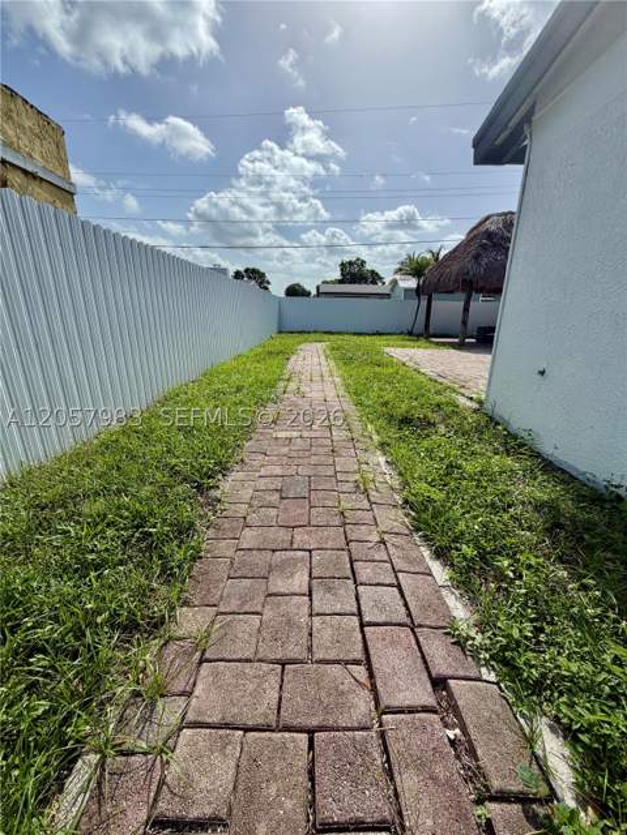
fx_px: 338
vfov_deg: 102.1
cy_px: 418
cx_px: 314
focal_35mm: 14
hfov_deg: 85.7
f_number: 2.2
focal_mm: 2.22
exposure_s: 1/1745
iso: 20
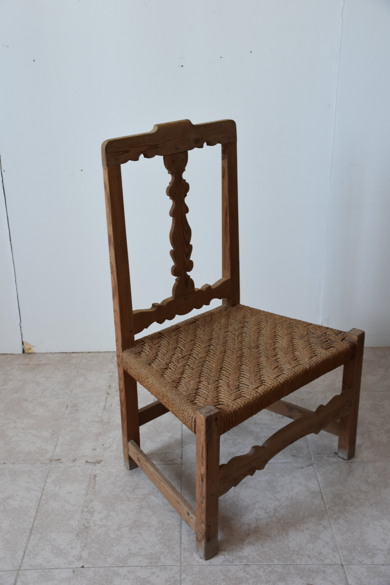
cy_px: 292
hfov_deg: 33.0
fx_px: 658
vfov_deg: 47.9
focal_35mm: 40
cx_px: 195
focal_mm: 27
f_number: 4.5
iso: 800
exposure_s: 1/80
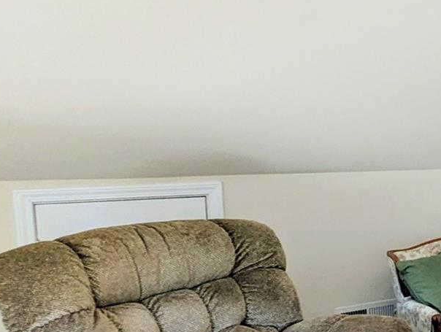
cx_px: 688
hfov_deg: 25.2
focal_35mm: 54
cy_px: 207
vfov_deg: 27.0
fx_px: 689
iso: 36
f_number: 2.2
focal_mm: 2.35
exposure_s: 1/30
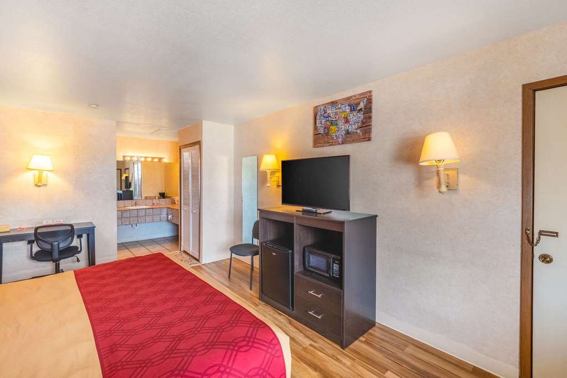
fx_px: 236
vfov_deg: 77.3
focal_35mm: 15
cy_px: 189
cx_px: 284
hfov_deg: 100.4
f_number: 8
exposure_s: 1/160
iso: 1000
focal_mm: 10
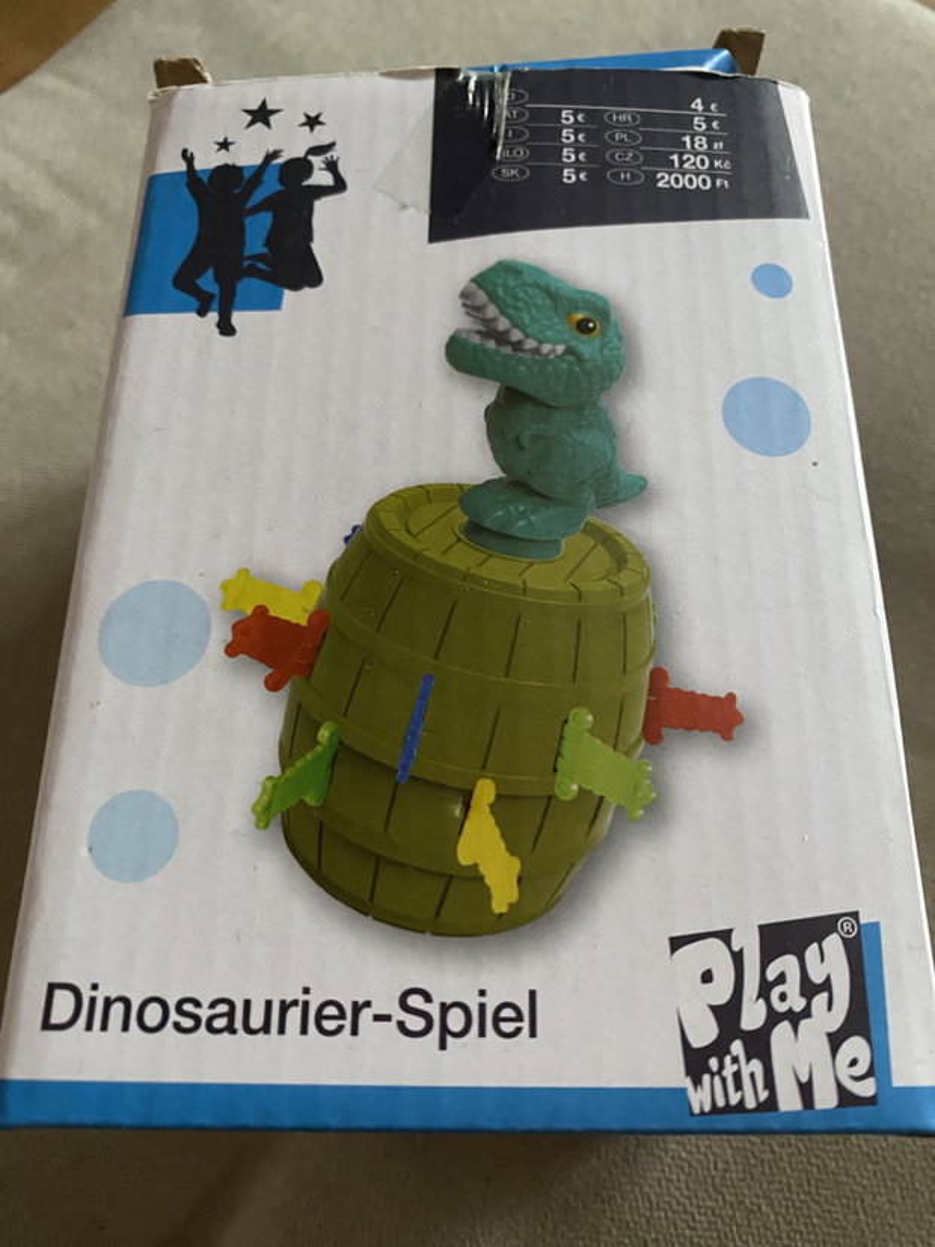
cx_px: 468
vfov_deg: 69.4
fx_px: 901
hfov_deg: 54.9
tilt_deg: -67.9
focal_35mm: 25
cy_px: 624
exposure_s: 1/25
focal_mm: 4.25
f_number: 1.8
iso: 500
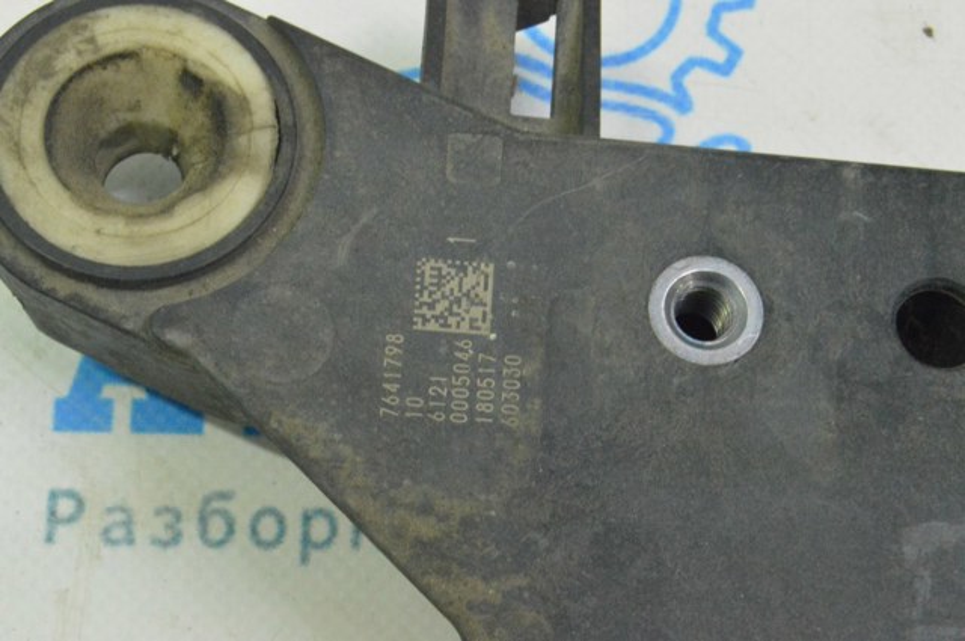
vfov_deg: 16.5
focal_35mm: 82
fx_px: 2209
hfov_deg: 24.6
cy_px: 320
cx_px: 482
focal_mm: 55
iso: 6400
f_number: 20
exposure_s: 1/20
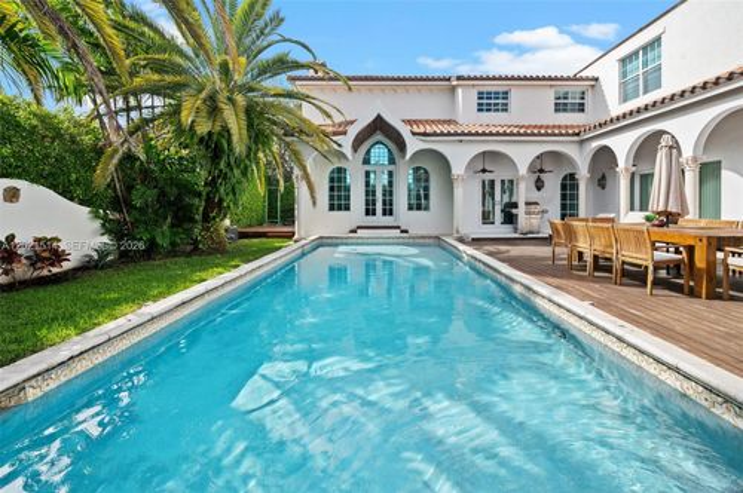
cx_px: 372
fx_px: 289
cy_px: 246
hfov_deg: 104.3
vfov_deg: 81.0
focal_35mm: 14
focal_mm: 14
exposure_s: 1/320
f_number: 8
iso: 200
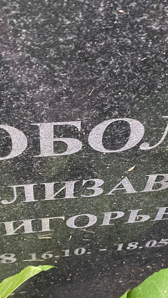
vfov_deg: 38.1
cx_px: 109
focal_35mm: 54
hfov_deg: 22.2
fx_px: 427
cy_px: 197
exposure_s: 1/60
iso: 320
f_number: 1.8
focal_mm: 4.25
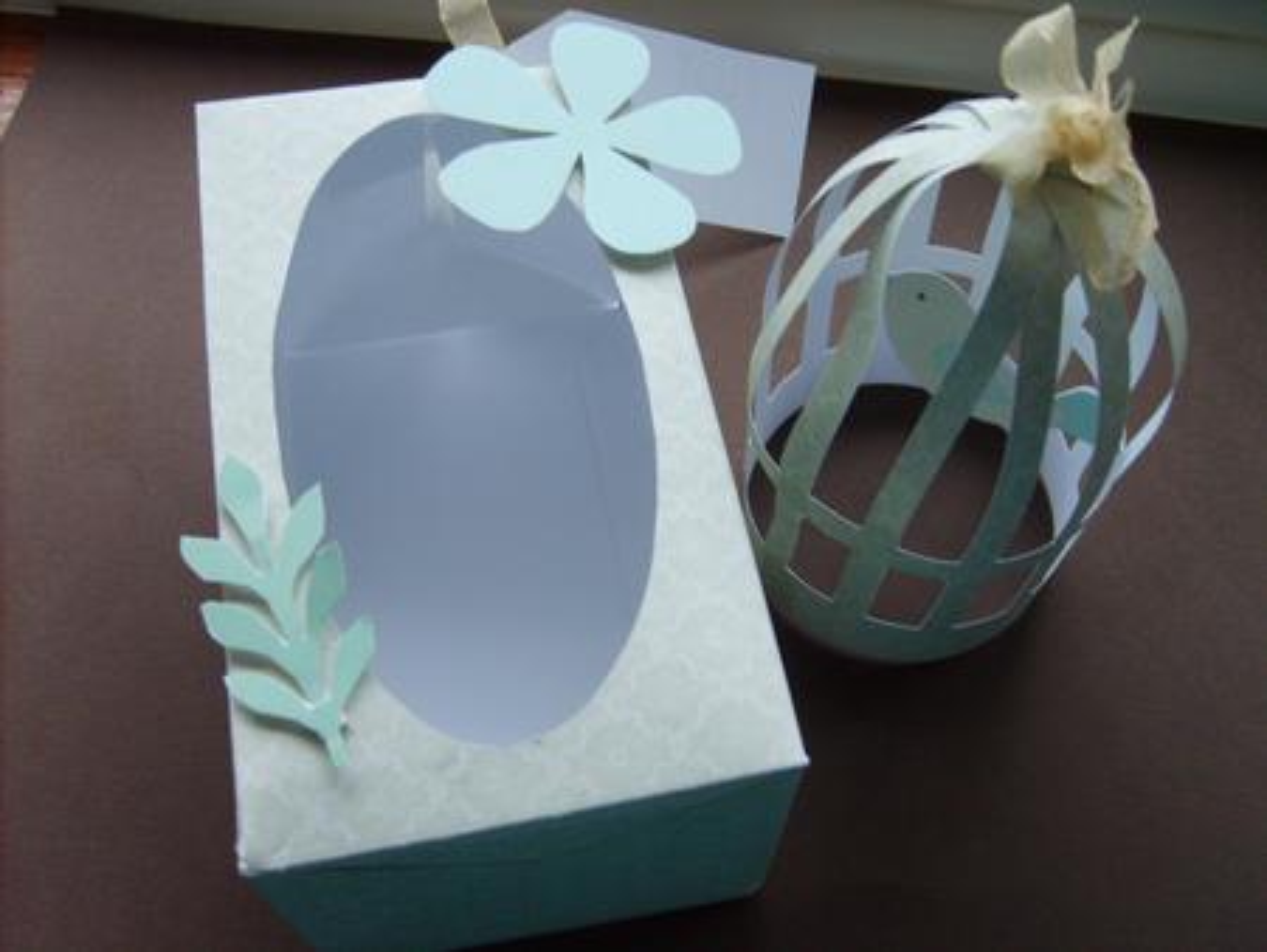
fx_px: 1282
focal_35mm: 35
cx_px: 634
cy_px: 476
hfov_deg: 52.6
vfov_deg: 40.7
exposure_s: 1/30
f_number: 2.8
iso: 96
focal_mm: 5.8
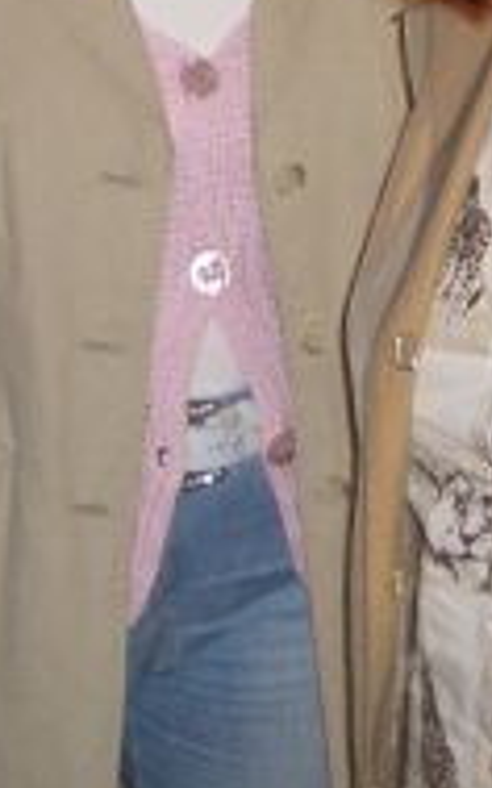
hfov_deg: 8.3
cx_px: 342
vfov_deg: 12.9
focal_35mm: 157
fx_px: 3371
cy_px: -213
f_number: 2.6
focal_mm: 5.8
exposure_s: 1/60
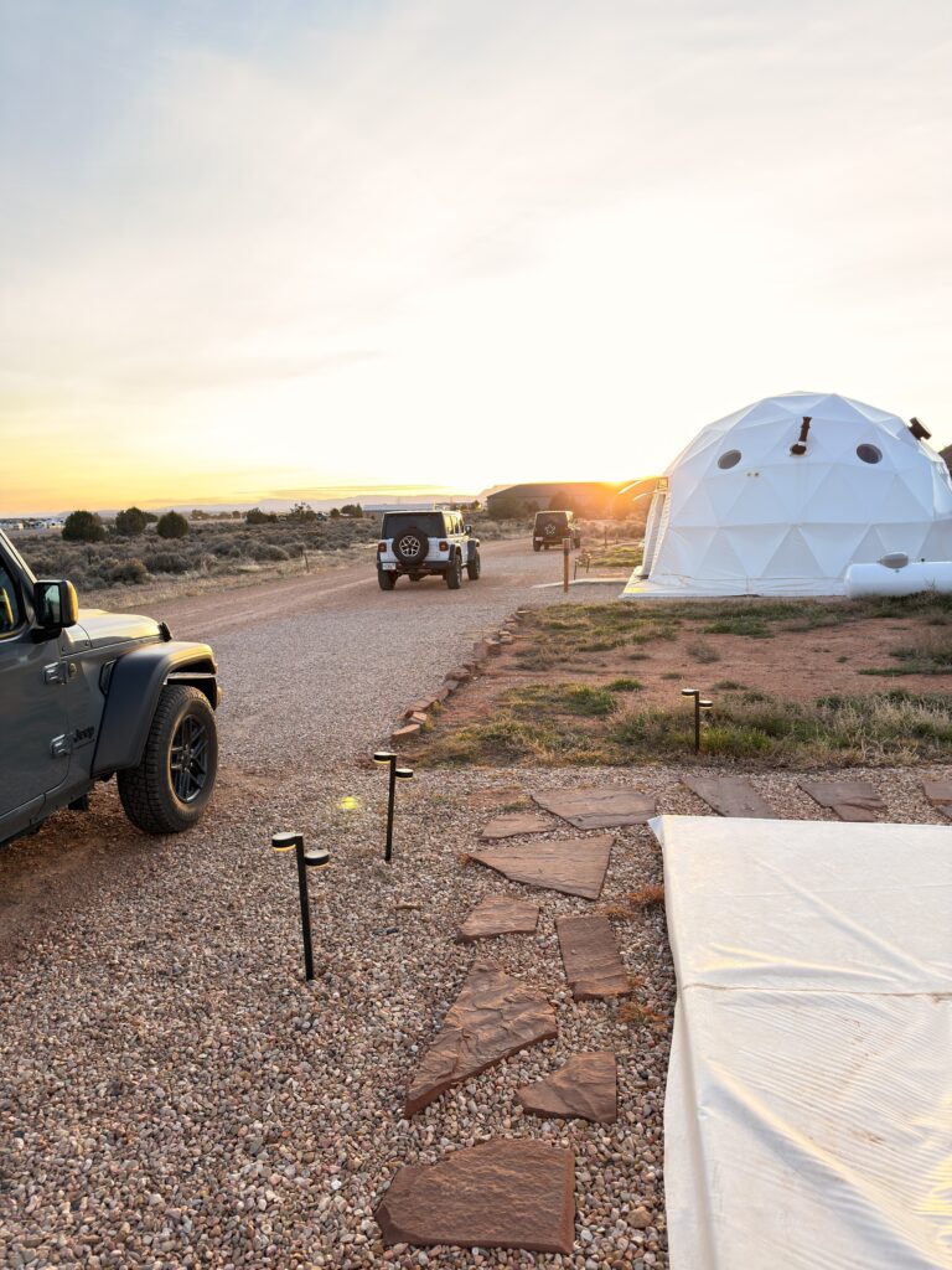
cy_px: 635
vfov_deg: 71.6
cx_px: 476
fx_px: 880
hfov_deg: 56.8
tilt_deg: -7.9
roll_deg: +1.2
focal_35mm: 24
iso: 64
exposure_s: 1/230
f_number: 1.78
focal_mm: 6.76
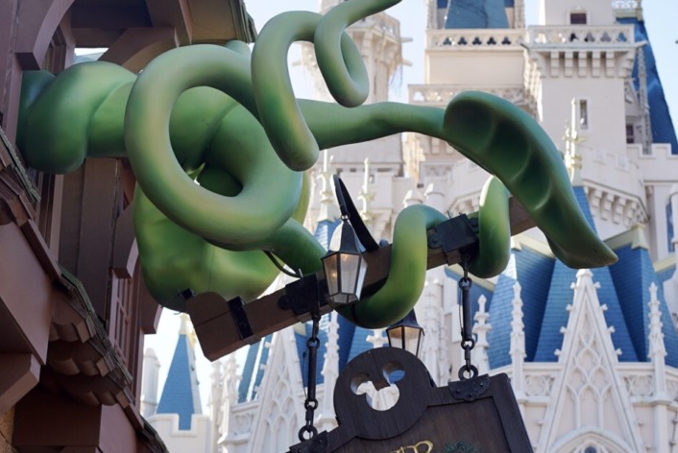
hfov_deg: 23.9
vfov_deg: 16.1
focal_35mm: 85
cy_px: 304
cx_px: 372
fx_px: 1602
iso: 100
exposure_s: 1/125
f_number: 5.6
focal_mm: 50
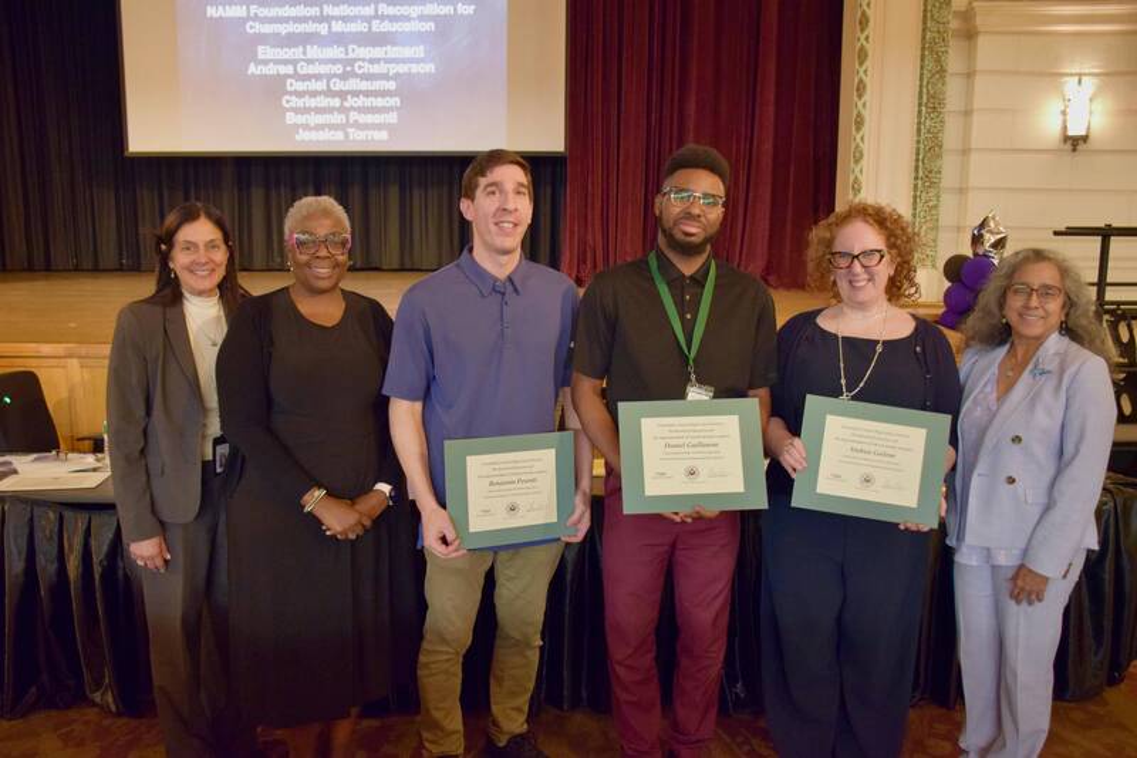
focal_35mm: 30
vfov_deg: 43.6
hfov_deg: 61.9
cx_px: 568
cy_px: 379
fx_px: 947
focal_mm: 20
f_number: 3.5
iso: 2500
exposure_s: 1/30
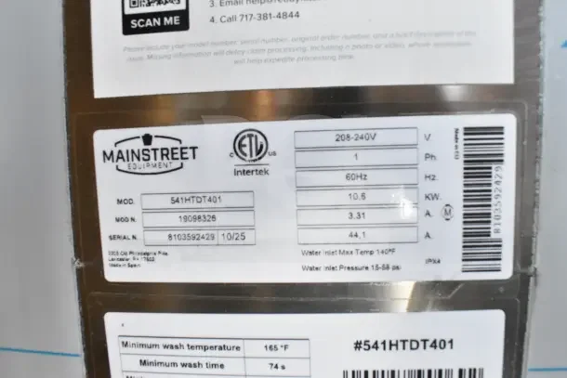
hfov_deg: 67.4
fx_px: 425
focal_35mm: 27
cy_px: 189
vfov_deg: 48.0
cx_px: 284
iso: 6400
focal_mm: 18
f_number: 7.1
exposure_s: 1/200
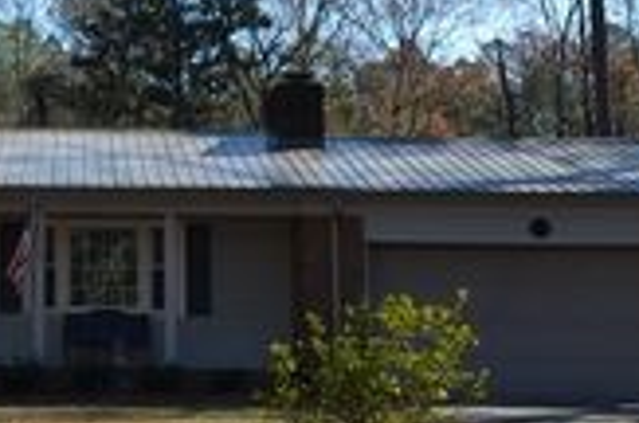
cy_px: 33
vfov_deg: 16.2
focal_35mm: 83
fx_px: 1470
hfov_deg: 23.4
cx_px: -16
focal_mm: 18
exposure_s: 1/250
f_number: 8
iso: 180
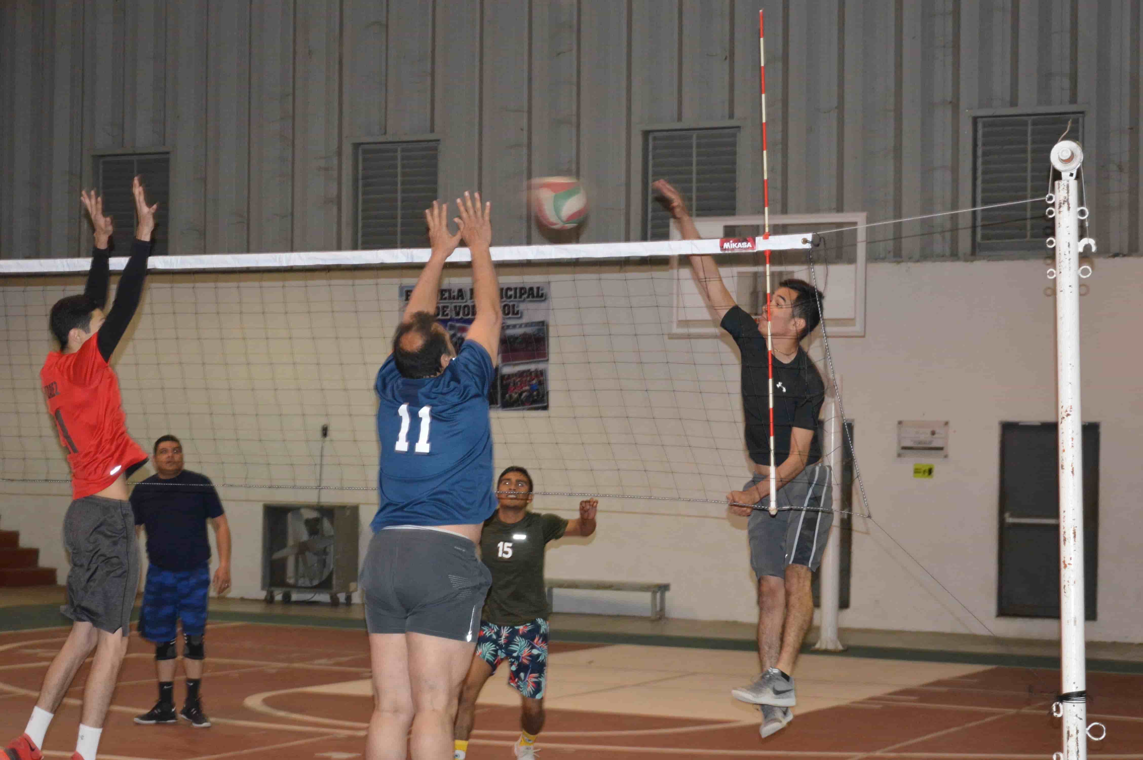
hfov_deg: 28.1
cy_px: 380
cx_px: 572
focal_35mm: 72
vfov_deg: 18.9
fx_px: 2284
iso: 1600
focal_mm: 48
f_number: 5
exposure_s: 1/125
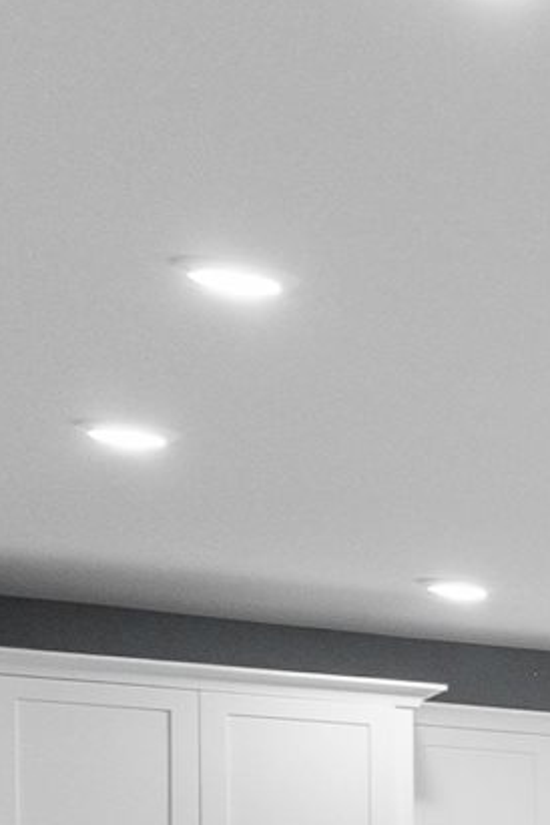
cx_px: 2531
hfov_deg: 6.9
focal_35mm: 112
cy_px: 1034
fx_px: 2566
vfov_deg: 17.3
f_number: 4.5
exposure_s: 1/5
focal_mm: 10
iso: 100
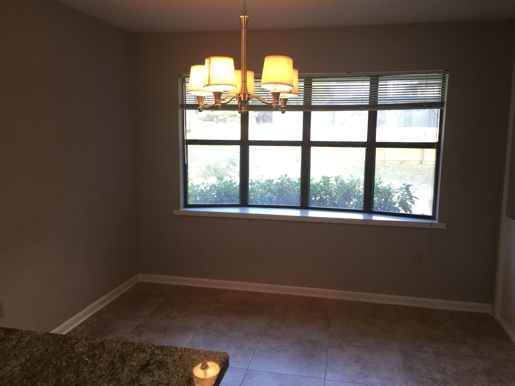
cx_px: 258
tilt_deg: -9.4
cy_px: 193
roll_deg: -0.8
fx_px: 431
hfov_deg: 61.7
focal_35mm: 29
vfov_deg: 48.2
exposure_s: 1/30
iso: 40
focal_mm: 4.15
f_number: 2.2
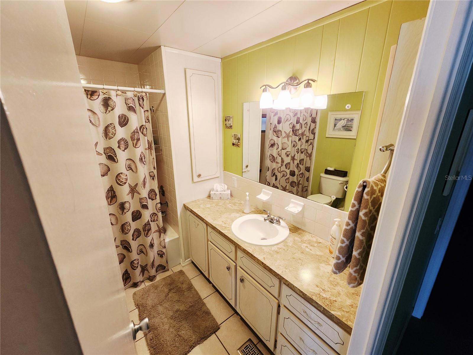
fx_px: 178
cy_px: 178
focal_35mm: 13
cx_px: 236
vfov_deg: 89.9
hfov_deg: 106.2
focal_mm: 2.2
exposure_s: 1/60
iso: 320
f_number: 2.2
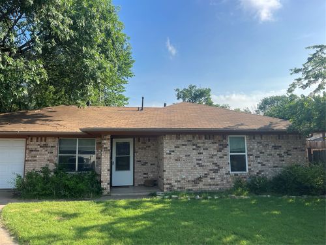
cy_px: 122
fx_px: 245
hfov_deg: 67.3
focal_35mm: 26
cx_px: 163
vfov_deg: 53.1
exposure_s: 1/1957
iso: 50
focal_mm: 5.1
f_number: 1.6
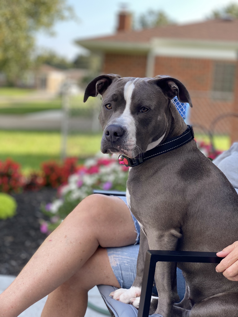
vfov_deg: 36.8
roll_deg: -4.7
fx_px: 477
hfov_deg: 28.0
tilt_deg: -7.9
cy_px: 158
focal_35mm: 52
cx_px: 119
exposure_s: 1/137
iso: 20
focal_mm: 6
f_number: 2
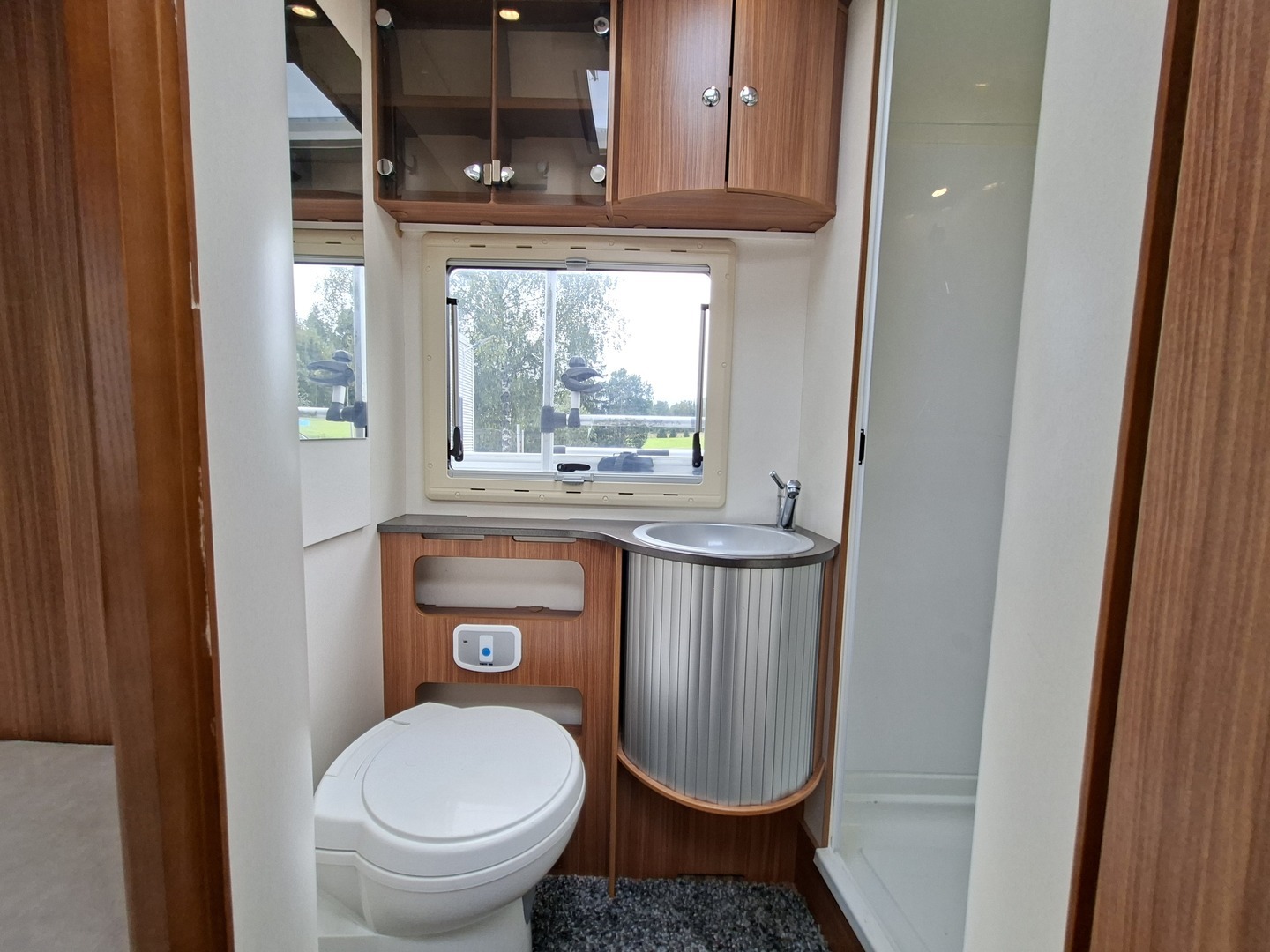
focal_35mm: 13
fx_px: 477
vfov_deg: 89.9
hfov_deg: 106.2
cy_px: 476
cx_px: 635
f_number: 2.2
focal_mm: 1.74
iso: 40
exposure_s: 1/60
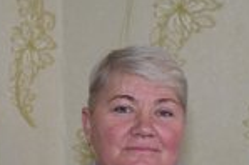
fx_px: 725
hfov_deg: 19.4
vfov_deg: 12.6
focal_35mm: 105
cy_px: 216
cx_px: 175
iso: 1600
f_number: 4
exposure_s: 1/160
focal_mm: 39
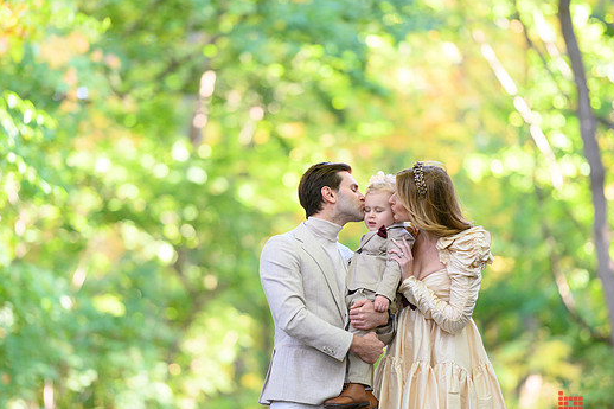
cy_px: 224
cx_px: 299
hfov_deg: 9.2
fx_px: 3819
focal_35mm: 224
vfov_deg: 6.1
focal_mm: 200
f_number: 3.2
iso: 1600
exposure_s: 1/200
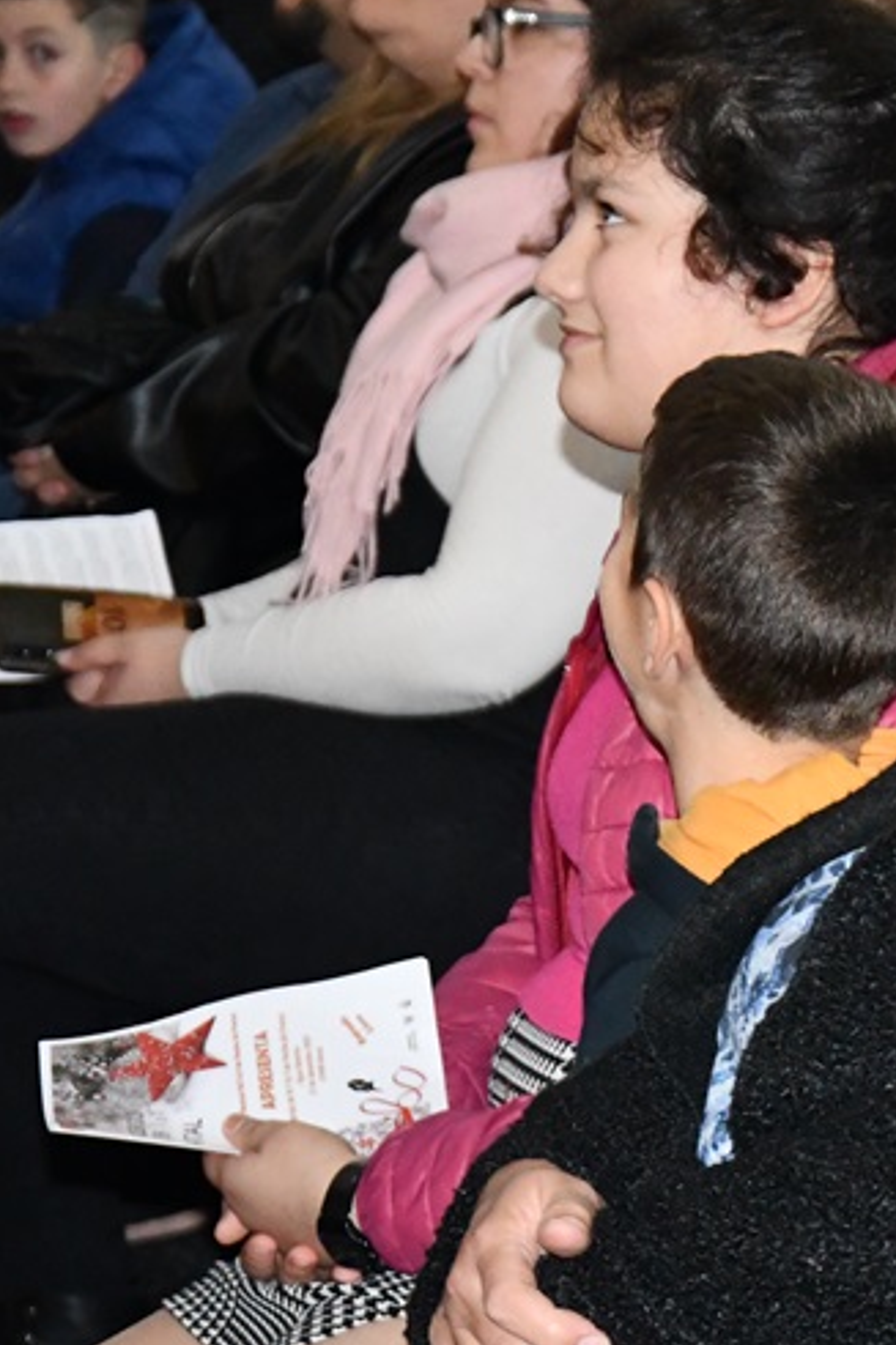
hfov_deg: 6.3
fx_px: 8181
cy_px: 774
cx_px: 871
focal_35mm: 219
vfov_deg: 9.4
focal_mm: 70
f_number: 5.3
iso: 6400
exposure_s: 1/60
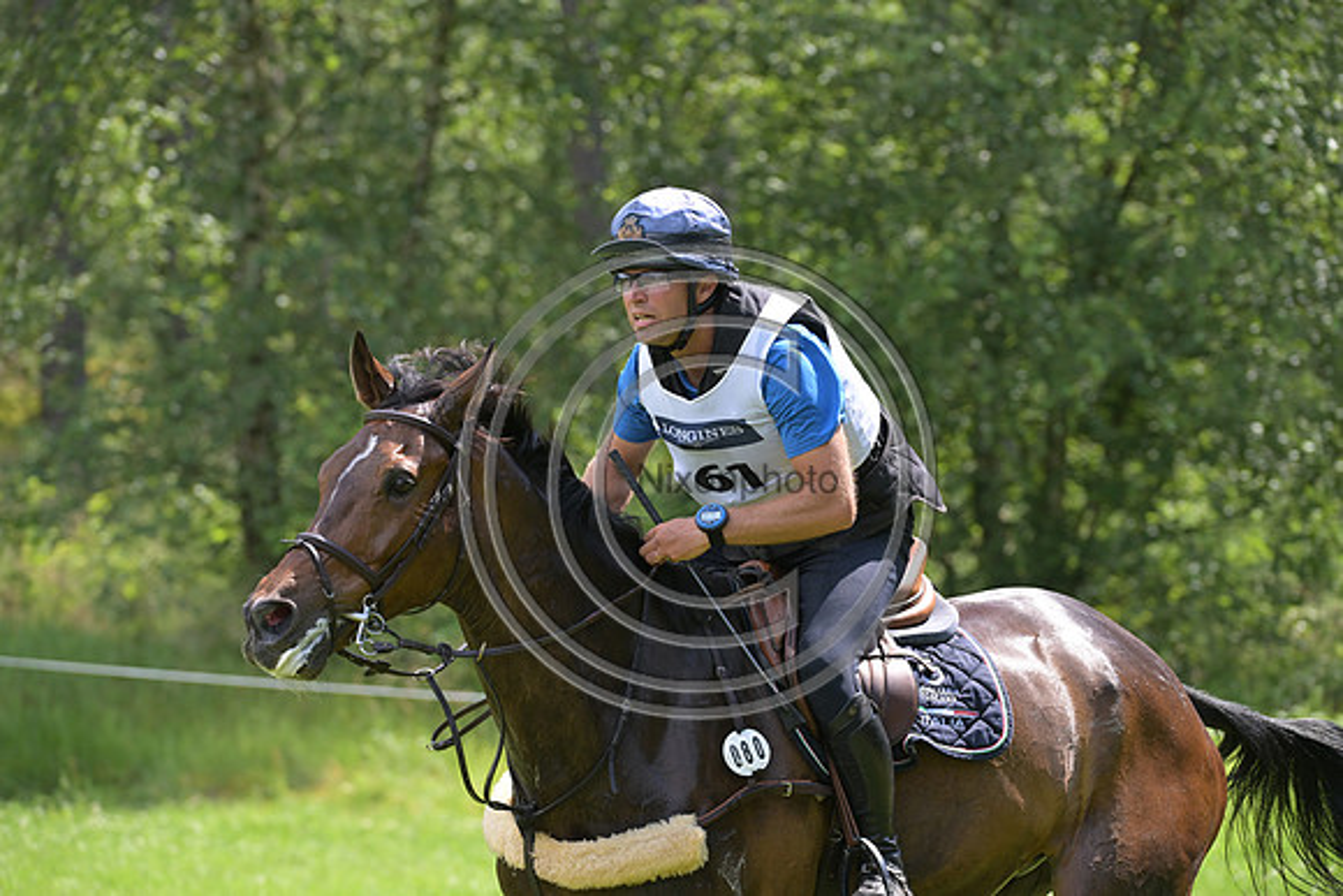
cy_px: 448
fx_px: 7463
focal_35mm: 200
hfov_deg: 10.3
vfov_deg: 6.9
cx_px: 672
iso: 1250
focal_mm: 200
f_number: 5.6
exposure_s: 1/1250
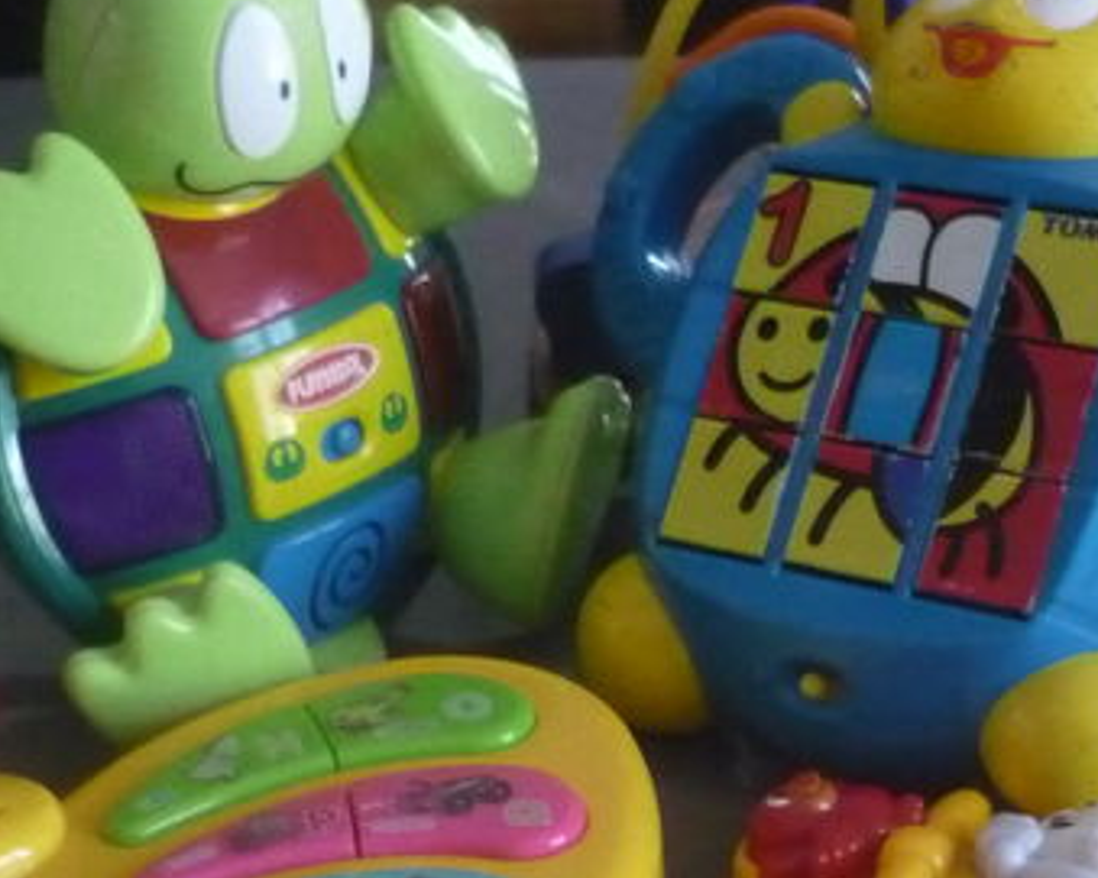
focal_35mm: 95
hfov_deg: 20.1
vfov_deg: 15.8
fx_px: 3086
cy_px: 930
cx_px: 677
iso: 800
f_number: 2.8
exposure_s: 1/20
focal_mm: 5.5
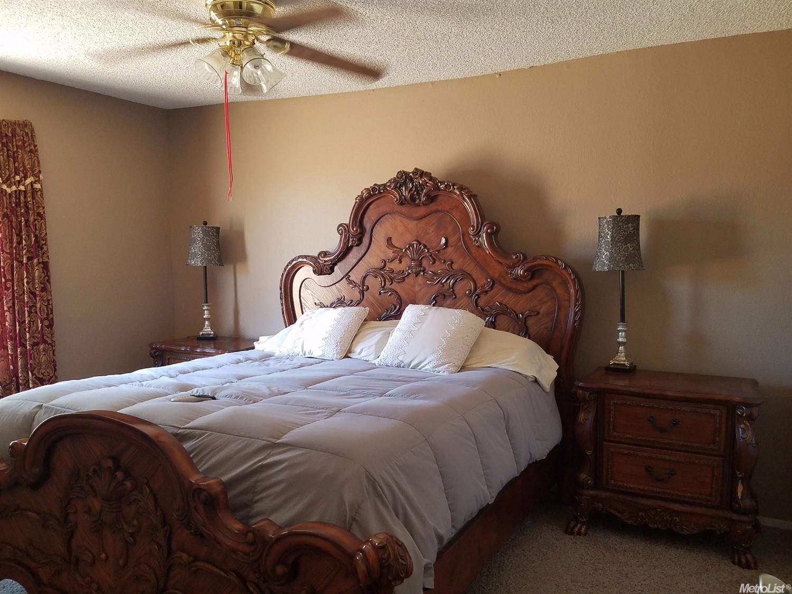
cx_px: 396
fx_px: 595
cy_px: 297
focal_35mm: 26
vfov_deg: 53.0
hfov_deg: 67.3
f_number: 1.7
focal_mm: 4.2
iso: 160
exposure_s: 1/30
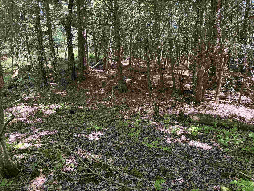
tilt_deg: -6.6
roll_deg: +1.4
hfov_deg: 71.6
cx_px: 127
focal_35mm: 24
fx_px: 176
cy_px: 96
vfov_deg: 56.8
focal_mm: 6.76
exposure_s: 1/190
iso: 200
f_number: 1.78
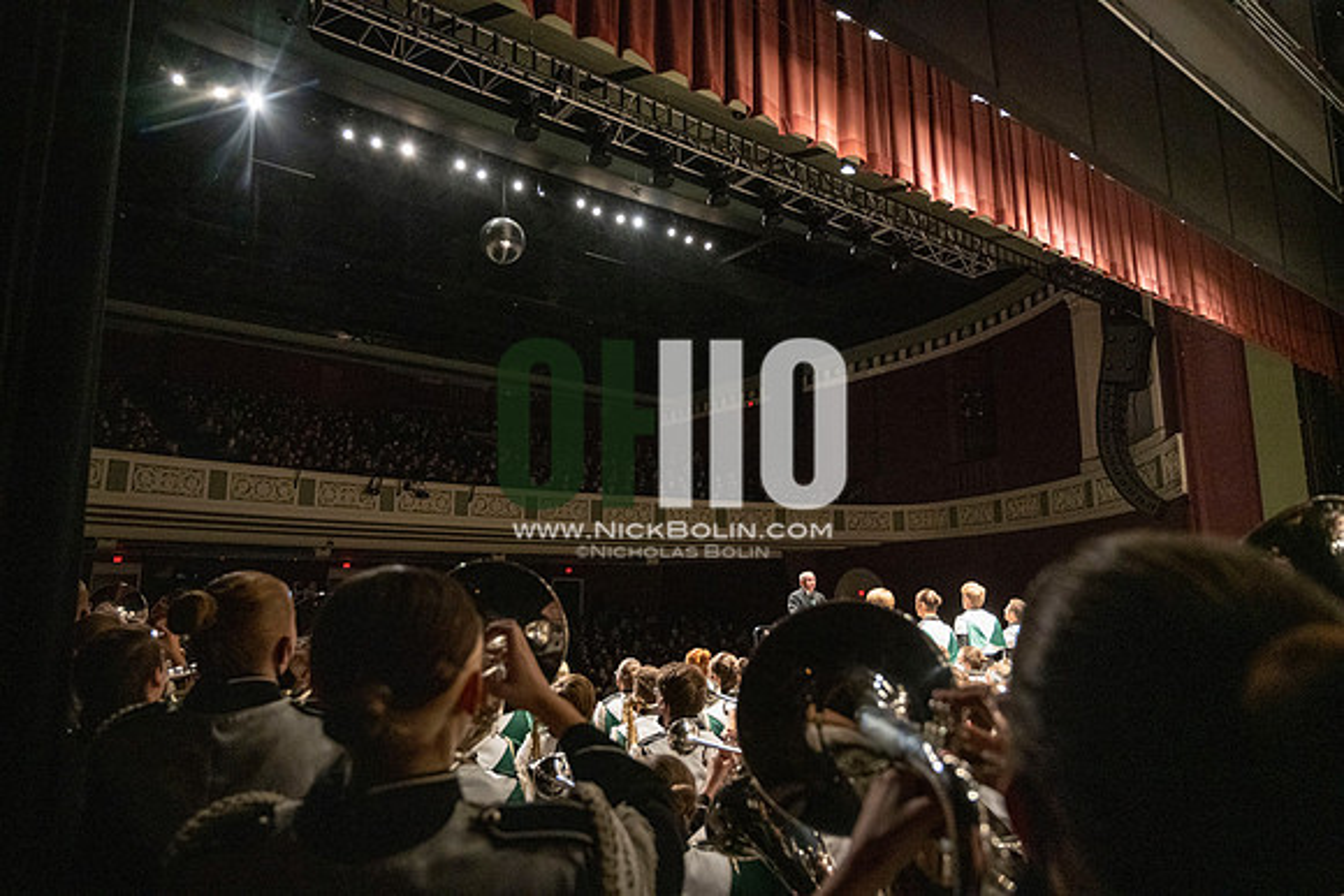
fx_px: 896
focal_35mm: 24
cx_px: 672
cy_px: 448
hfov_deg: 73.7
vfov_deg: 53.2
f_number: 4
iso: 6400
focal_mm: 24
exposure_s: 1/250
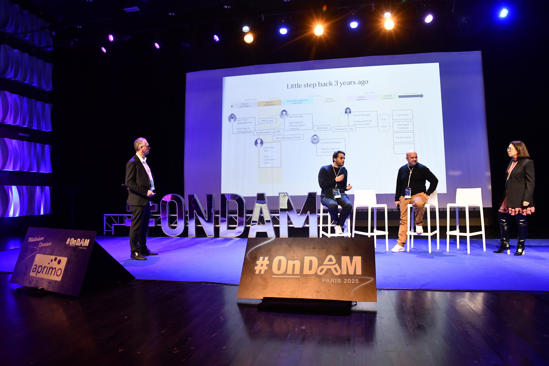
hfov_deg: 73.7
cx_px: 274
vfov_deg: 53.1
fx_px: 366
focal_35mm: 24
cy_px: 183
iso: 2000
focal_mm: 16
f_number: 5.6
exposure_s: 1/60
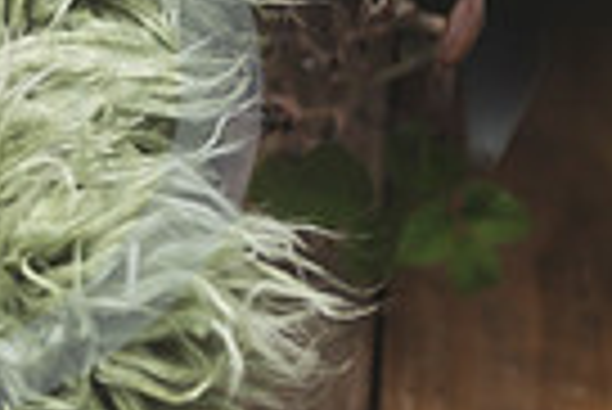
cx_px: -377
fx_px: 4561
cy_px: -185
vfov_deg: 5.1
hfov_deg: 7.5
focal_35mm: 268
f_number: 2.8
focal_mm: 58
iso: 100
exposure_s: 1/800
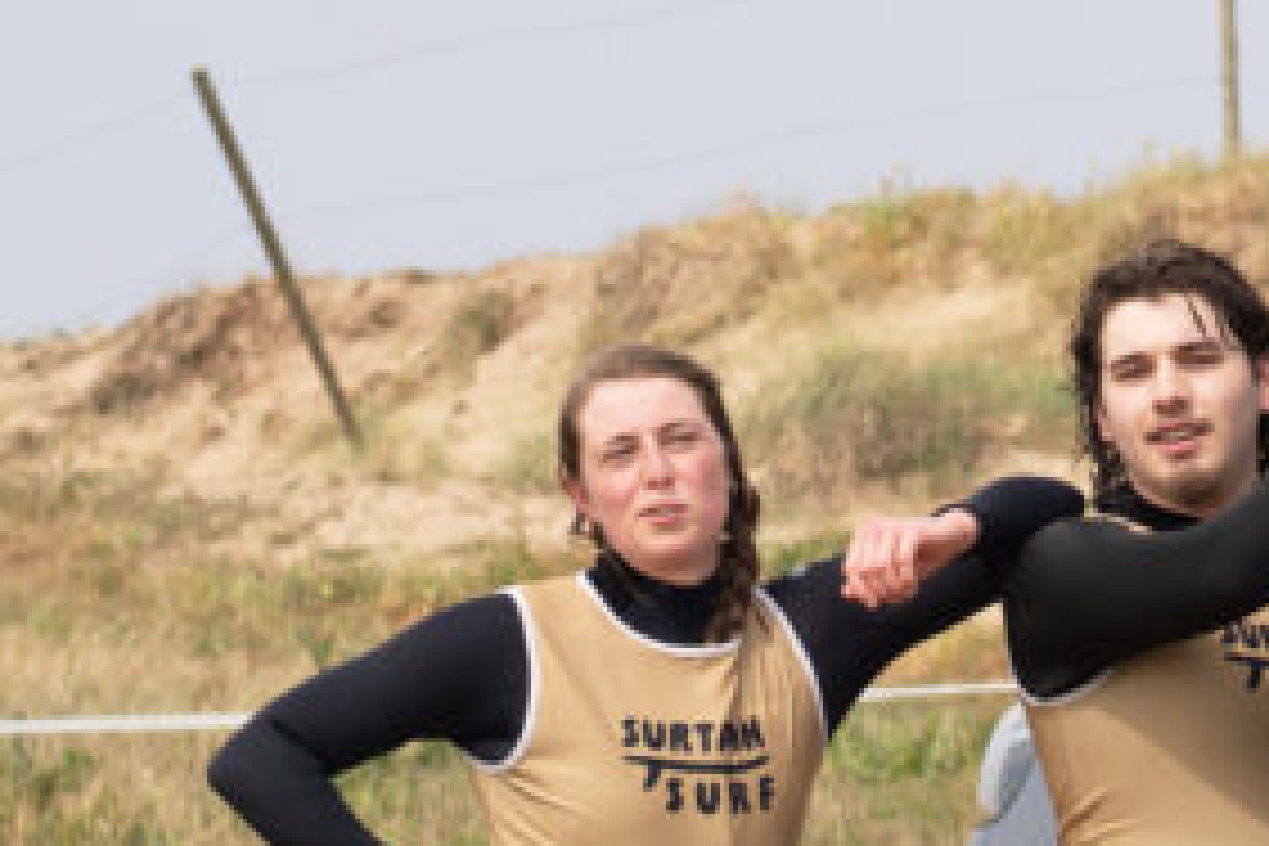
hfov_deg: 5.4
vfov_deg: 3.6
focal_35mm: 381
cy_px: 772
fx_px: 13429
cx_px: 1899
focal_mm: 70
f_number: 4.5
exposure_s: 1/1600
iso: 125
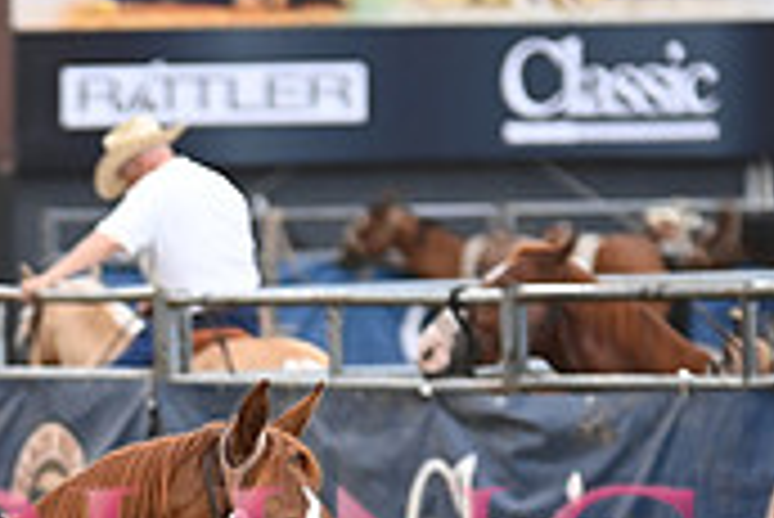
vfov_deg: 2.7
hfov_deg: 4.1
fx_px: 10888
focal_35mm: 506
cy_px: 691
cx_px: -112
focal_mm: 150
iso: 2500
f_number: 3.2
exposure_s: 1/250
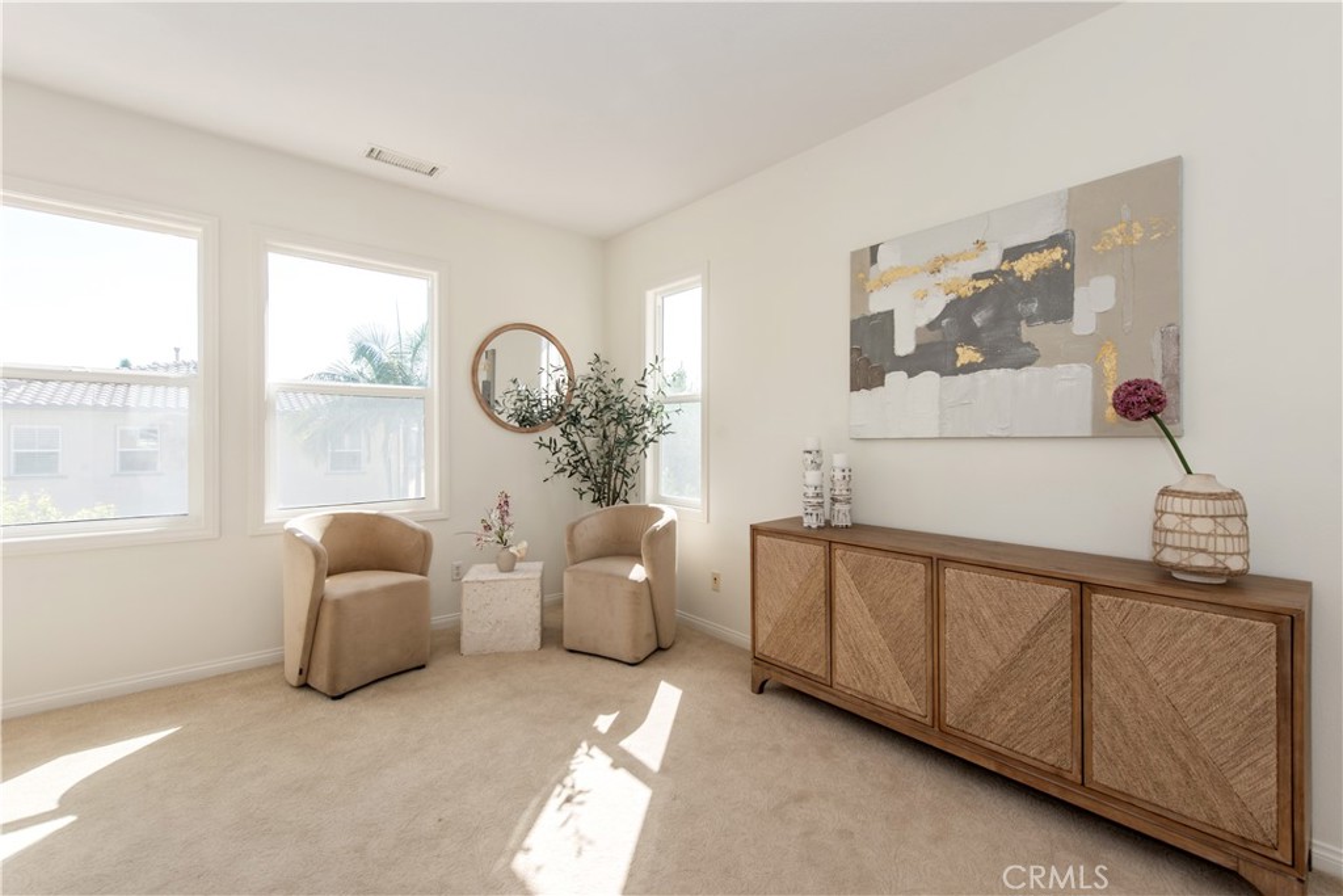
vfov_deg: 77.3
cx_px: 672
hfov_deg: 100.4
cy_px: 448
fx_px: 560
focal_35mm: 15
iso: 100
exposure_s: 1/125
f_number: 5.6
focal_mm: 15
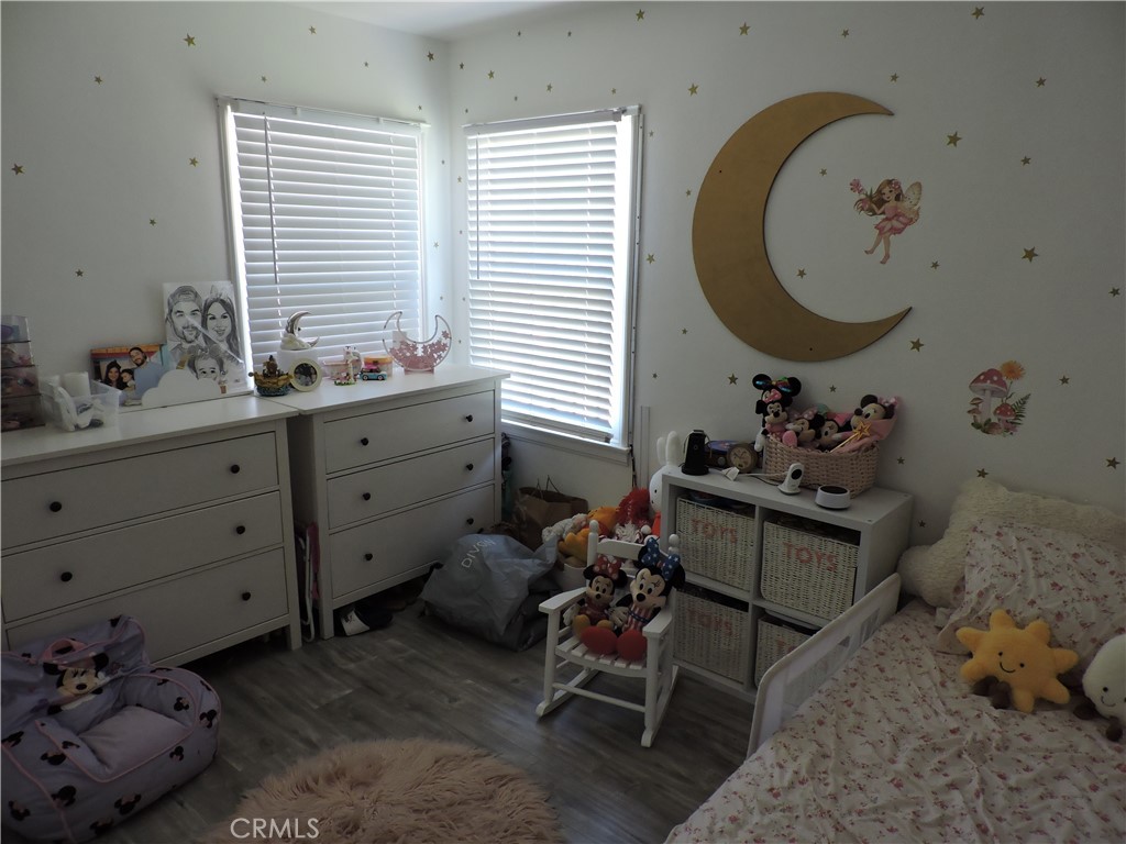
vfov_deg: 56.8
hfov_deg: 71.6
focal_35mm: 24
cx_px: 563
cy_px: 422
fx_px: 781
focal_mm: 4.3
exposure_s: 1/30
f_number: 3
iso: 280
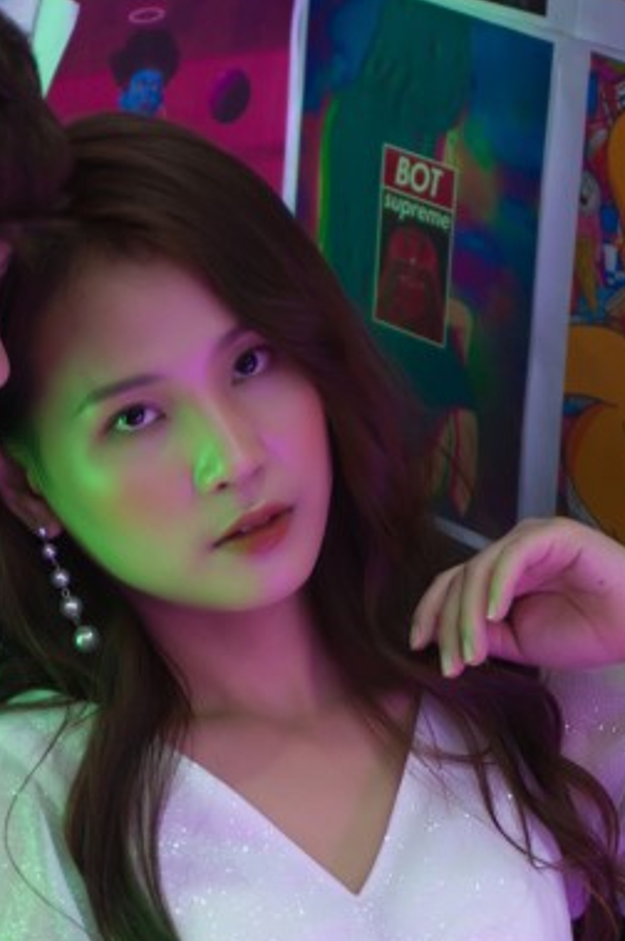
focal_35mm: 236
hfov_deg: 5.8
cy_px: 731
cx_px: 69
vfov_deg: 8.7
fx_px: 6157
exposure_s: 1/100
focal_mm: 70
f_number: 2.8
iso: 500
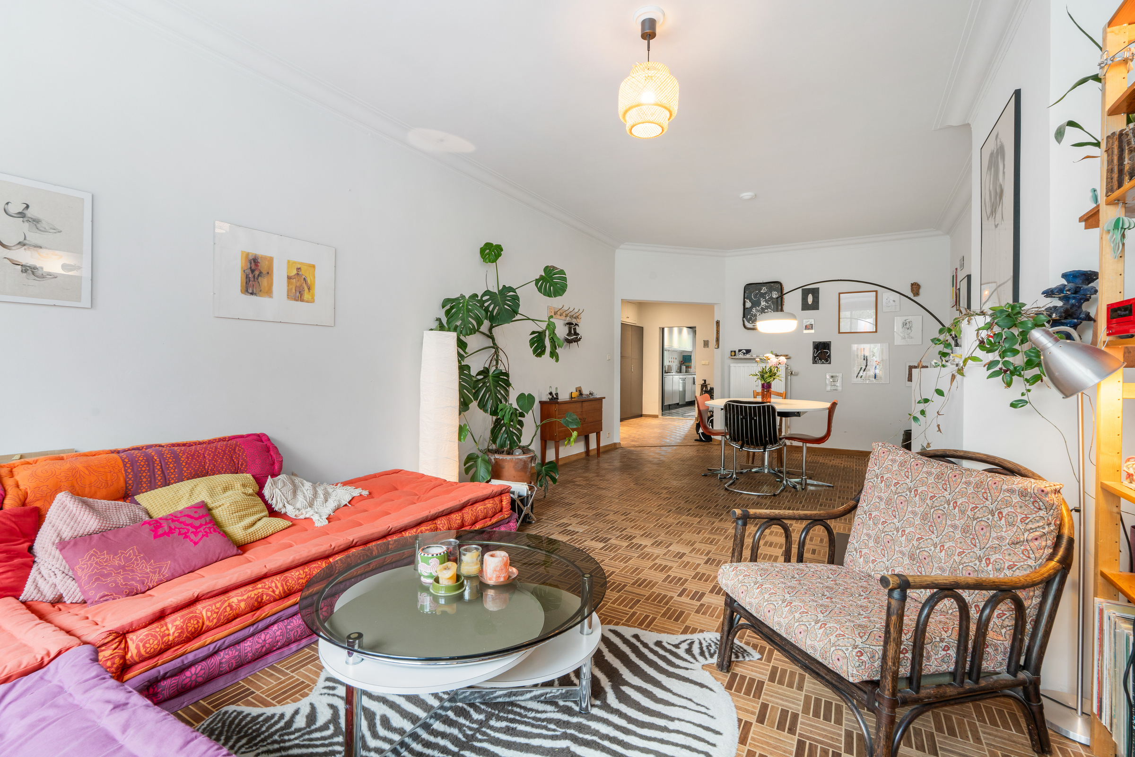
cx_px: 568
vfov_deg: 73.8
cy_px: 378
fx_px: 505
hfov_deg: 96.7
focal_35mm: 16
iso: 250
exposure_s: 1/4
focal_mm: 16
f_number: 11
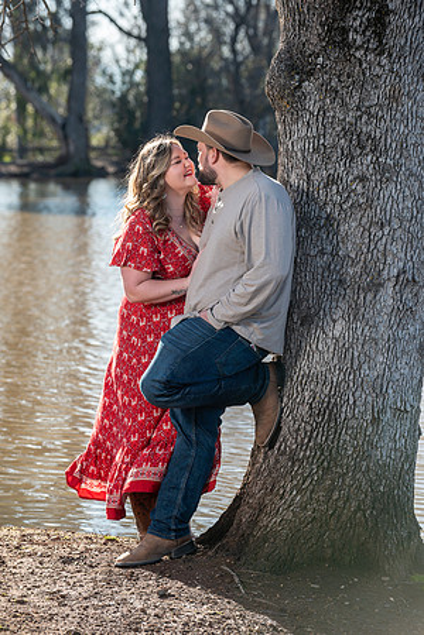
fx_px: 3003
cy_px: 318
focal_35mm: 170
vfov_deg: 12.1
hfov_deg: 8.1
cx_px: 212
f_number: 5.6
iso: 160
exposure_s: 1/250
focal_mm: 170
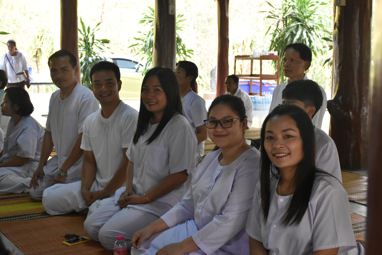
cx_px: 191
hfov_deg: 37.9
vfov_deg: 25.8
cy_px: 128
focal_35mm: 52
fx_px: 557
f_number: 5.6
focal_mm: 35
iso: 2500
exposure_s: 1/125
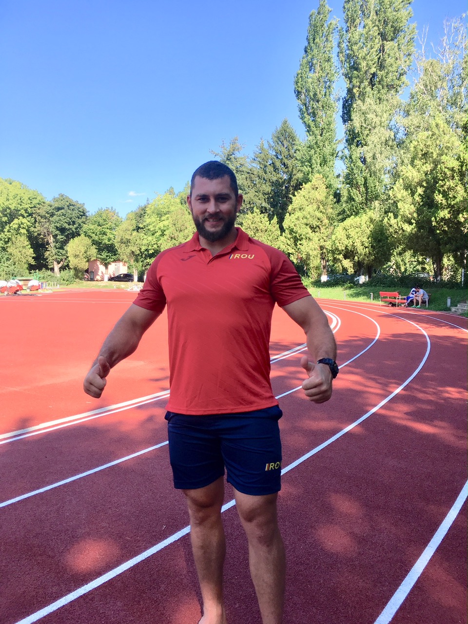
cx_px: 234
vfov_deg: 61.7
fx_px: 523
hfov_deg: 48.2
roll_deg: +0.3
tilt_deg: -5.2
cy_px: 312
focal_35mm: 29
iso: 25
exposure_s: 1/646
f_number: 2.2
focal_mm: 4.15
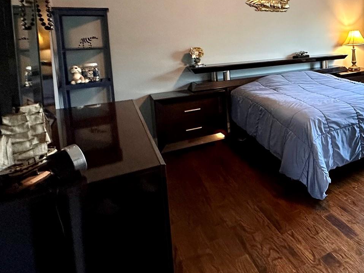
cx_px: 377
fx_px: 315
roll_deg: +1.2
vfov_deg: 44.5
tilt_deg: -4.8
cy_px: 55
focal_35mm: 30
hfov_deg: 47.7
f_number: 2.2
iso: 500
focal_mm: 2.22
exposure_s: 1/60
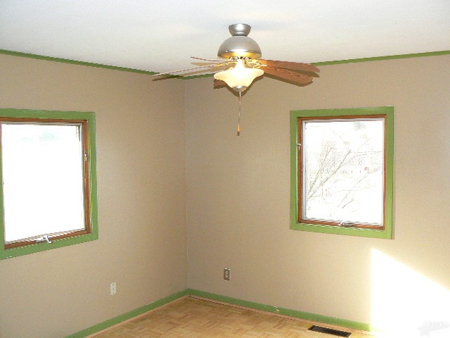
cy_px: 169
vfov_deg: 39.7
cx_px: 225
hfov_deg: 51.4
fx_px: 468
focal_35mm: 36
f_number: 2.8
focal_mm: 6
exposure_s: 1/30
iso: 200
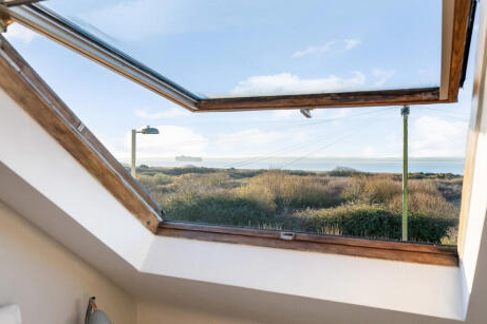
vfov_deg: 42.3
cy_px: 158
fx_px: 419
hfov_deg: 60.3
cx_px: 248
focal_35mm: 31
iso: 1600
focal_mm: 30
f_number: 5.6
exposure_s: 1/4000
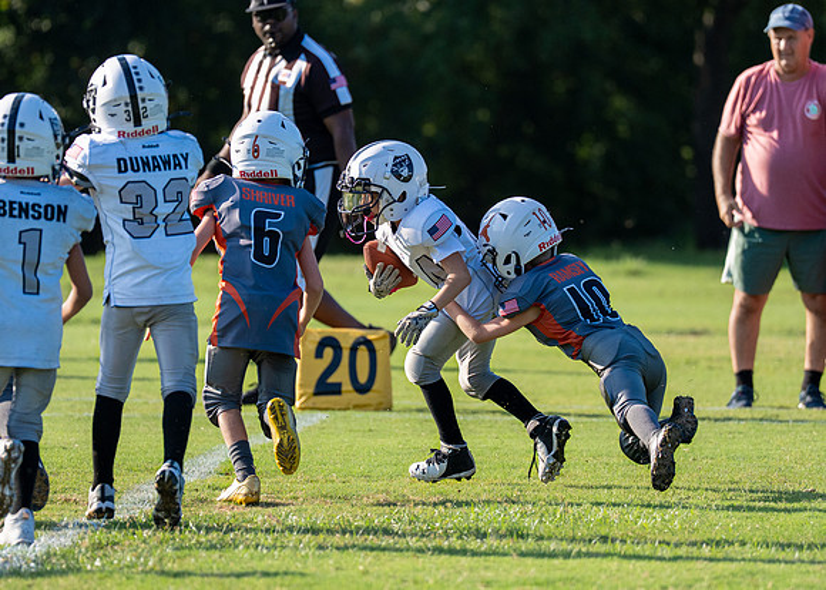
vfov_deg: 3.9
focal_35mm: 366
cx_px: 442
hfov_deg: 5.5
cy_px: 267
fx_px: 8587
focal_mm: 200
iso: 250
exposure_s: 1/3200
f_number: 2.8
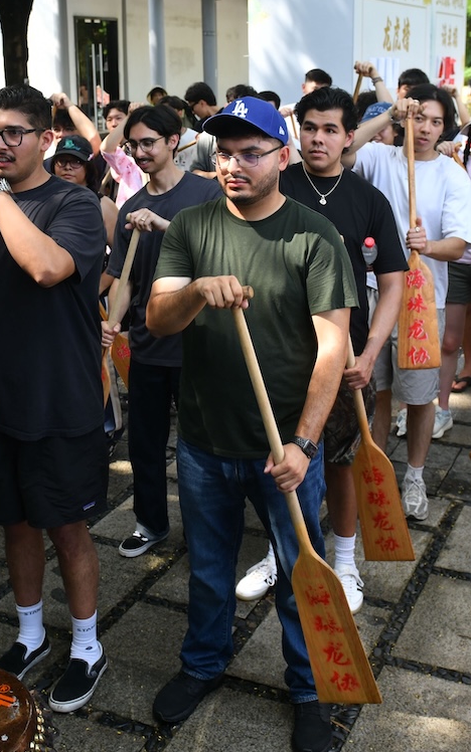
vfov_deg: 41.6
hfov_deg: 26.8
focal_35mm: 48
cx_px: 180
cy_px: 295
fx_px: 985
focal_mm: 24
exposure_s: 1/250
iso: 250
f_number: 4.5
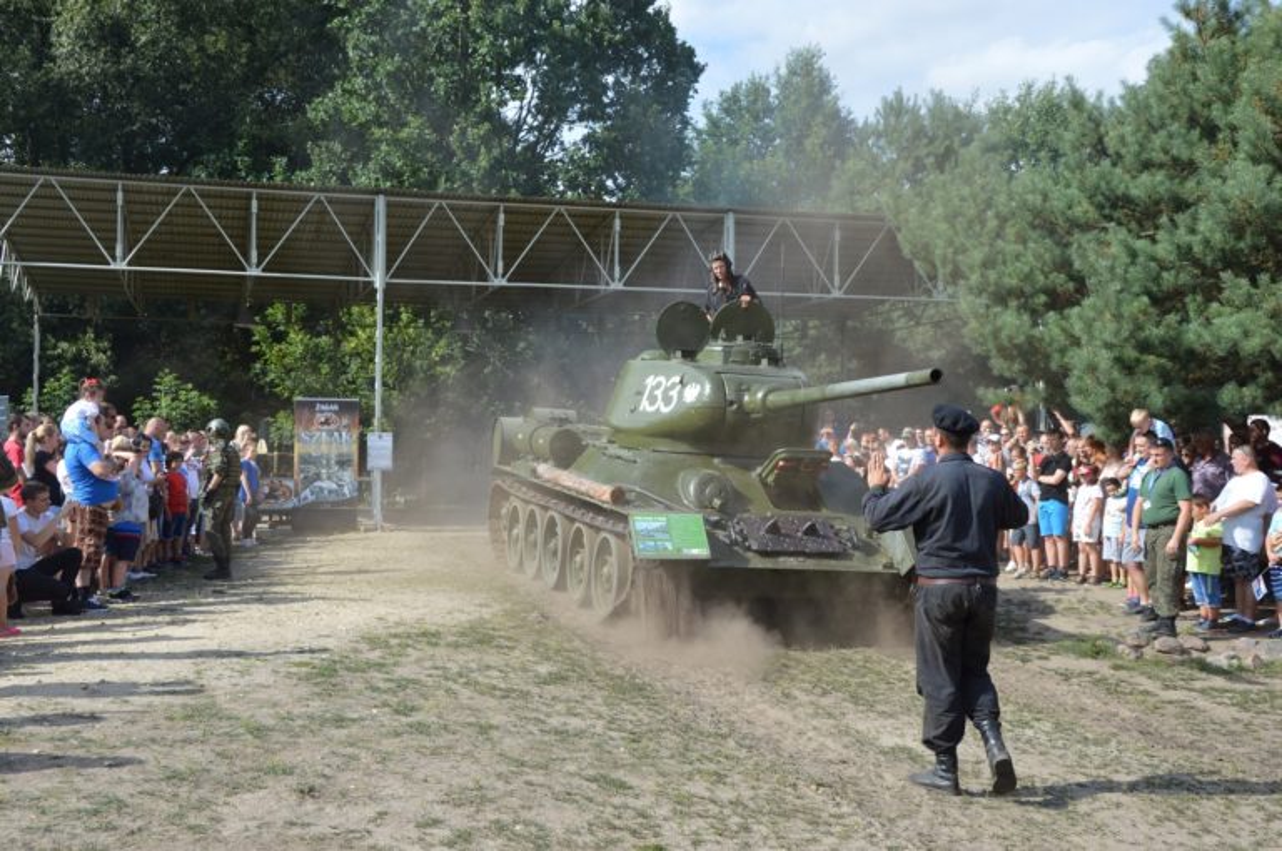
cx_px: 641
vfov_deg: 31.8
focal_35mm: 42
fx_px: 1494
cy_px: 426
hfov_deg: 46.5
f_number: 7.1
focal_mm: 28
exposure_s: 1/200
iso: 100
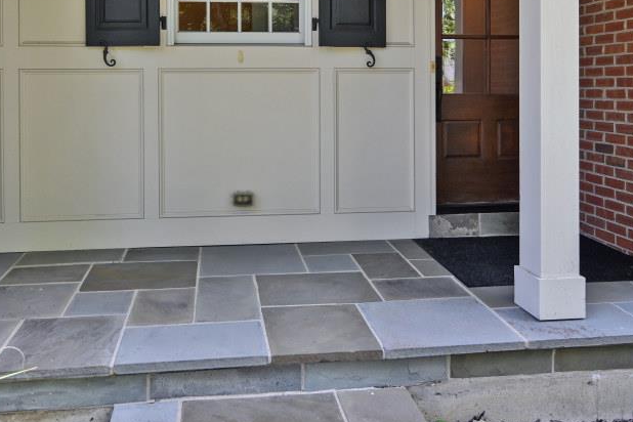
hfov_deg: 55.7
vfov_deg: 37.5
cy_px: 87
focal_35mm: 34
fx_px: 598
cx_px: 284
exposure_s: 1/250
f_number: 4
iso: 200
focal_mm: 14
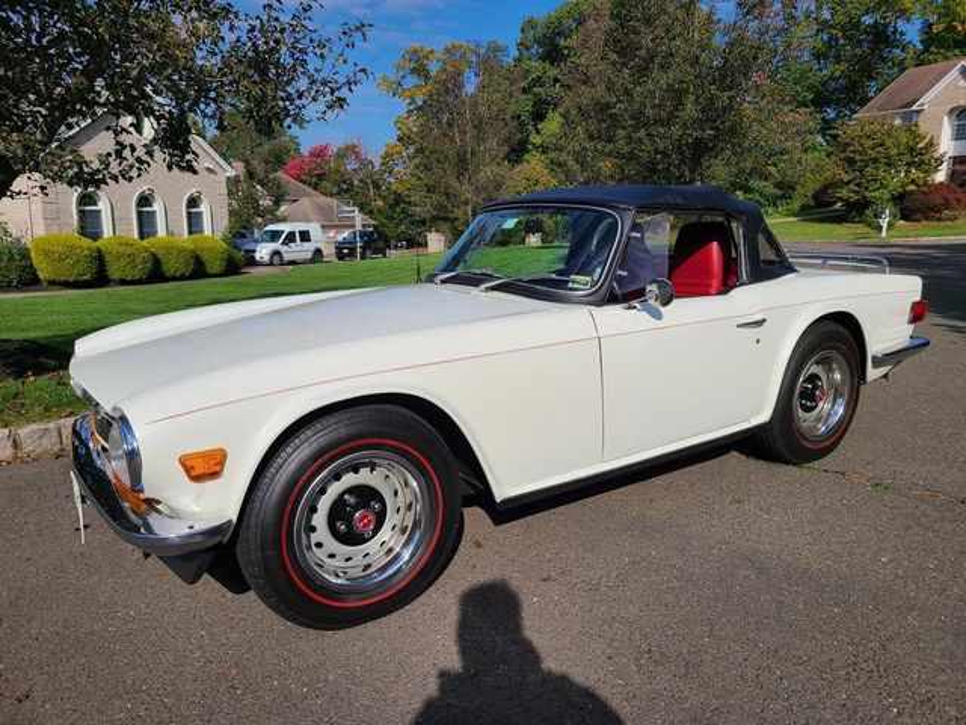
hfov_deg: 67.3
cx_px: 483
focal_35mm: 26
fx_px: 726
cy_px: 362
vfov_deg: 53.1
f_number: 1.8
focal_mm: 5.4
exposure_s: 1/6133
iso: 40
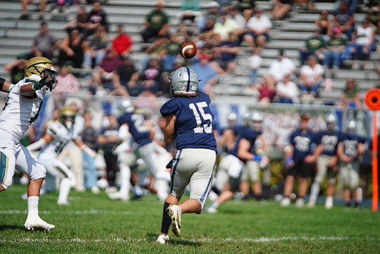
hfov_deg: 6.9
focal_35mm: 300
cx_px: 190
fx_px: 3167
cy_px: 127
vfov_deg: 4.6
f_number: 2.8
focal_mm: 300
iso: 400
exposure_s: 1/8000
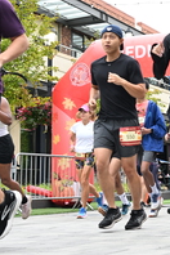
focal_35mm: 86
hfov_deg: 15.6
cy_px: 80
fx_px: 609
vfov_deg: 23.5
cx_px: 163
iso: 2000
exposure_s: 1/640
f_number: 4
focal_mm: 31
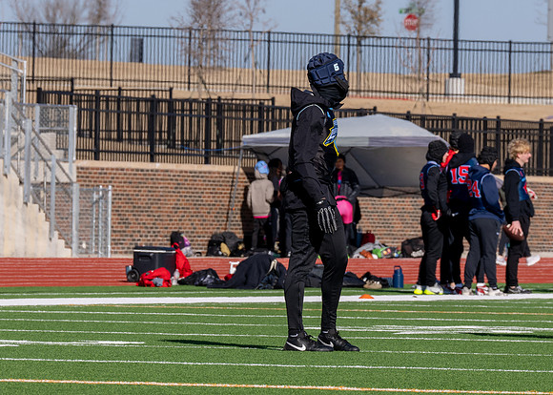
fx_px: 6863
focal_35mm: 437
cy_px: 180
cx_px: 303
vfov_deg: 3.3
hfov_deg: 4.6
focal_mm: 200
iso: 100
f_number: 9
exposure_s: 1/400
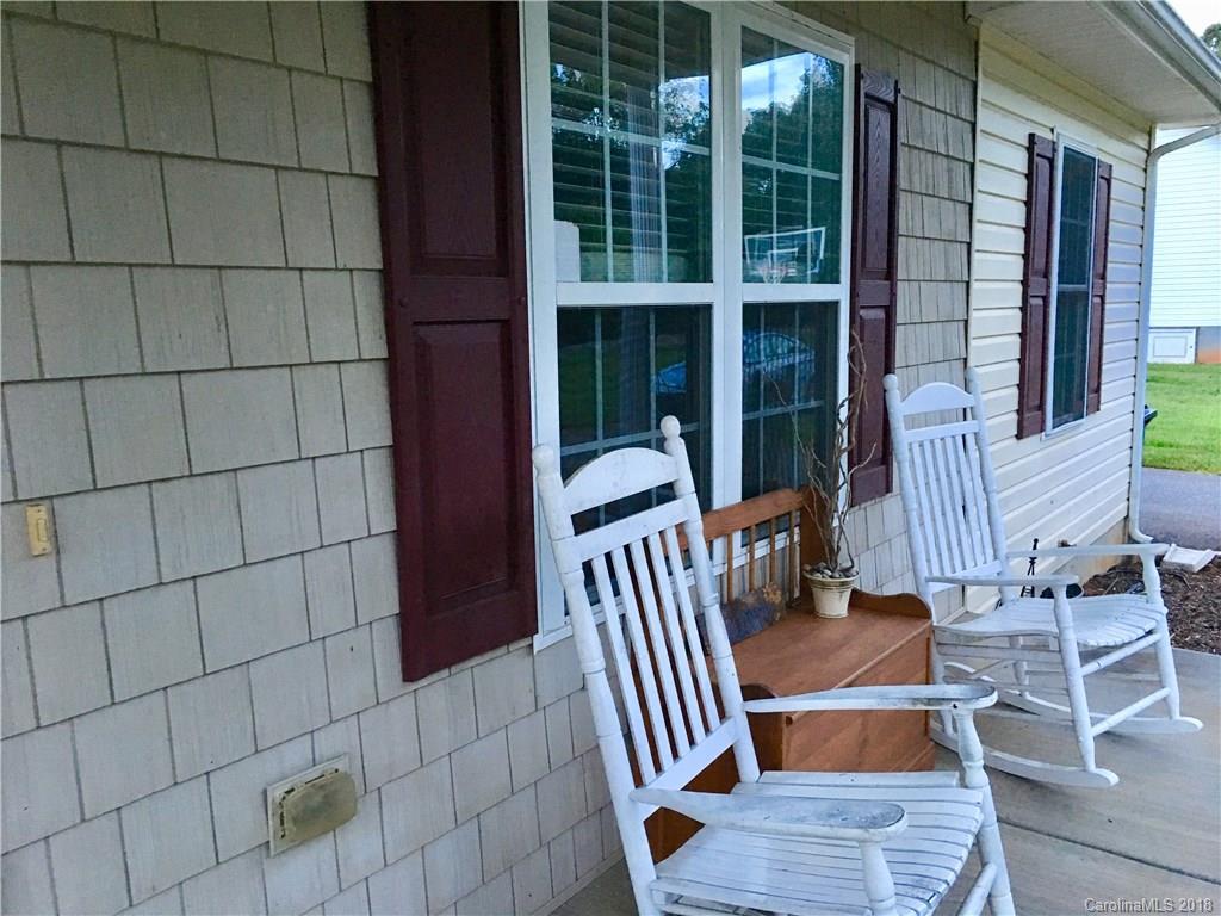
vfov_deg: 48.2
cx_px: 610
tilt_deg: -8.5
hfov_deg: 61.7
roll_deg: +1.6
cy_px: 458
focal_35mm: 29
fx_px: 1023
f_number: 2.2
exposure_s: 1/20
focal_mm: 4.15
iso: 200
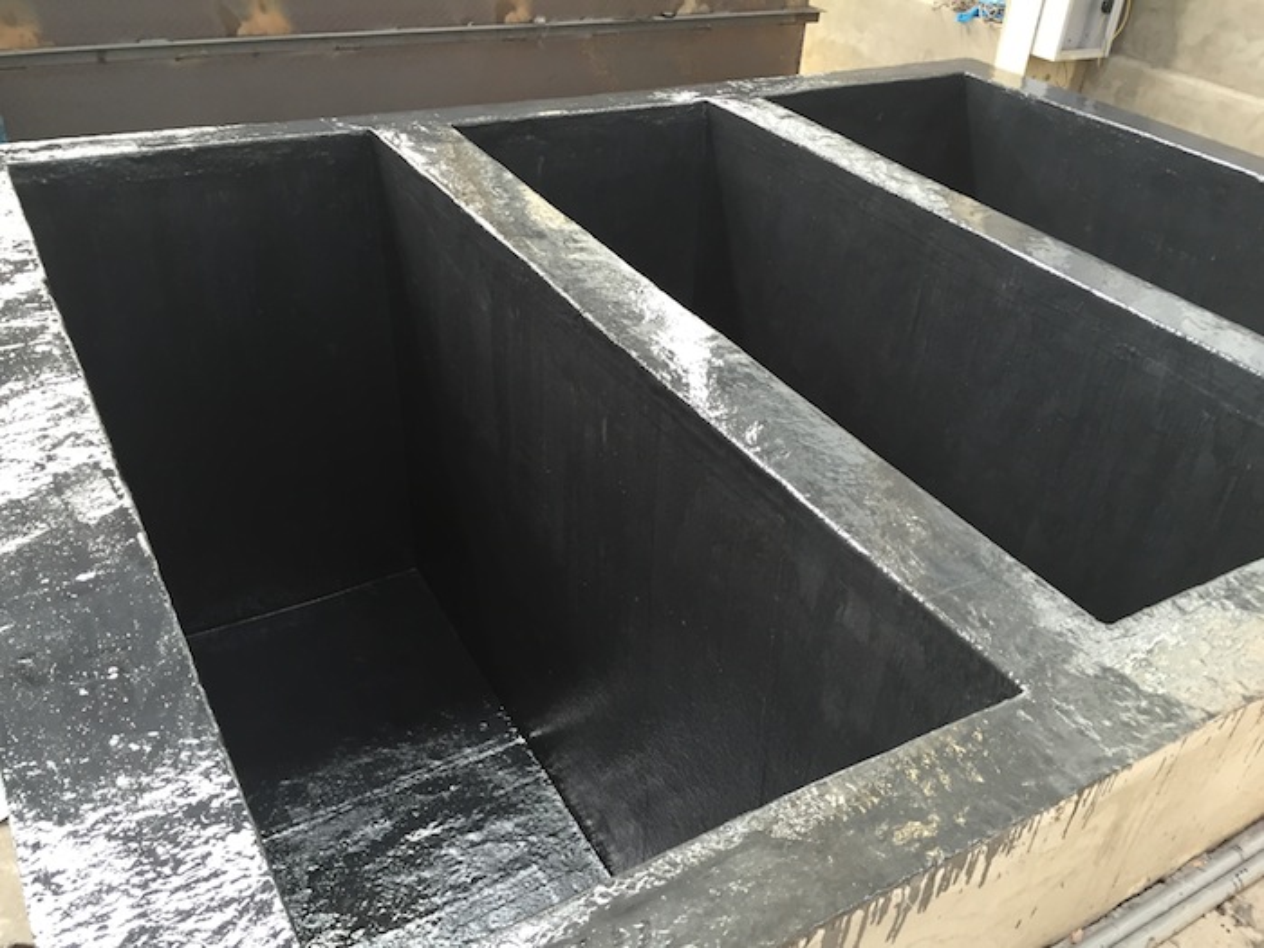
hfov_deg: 61.7
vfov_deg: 48.2
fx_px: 1059
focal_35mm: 29
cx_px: 632
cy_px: 474
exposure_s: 1/30
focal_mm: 4.15
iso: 40
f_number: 2.2
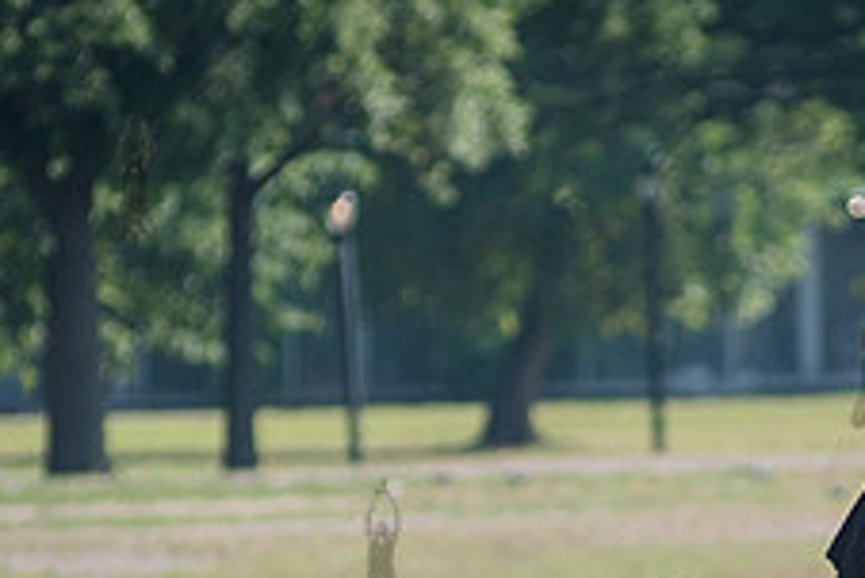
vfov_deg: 2.2
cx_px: 932
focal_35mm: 639
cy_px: 676
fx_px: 15363
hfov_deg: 3.2
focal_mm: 200
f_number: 4
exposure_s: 1/2500
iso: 500
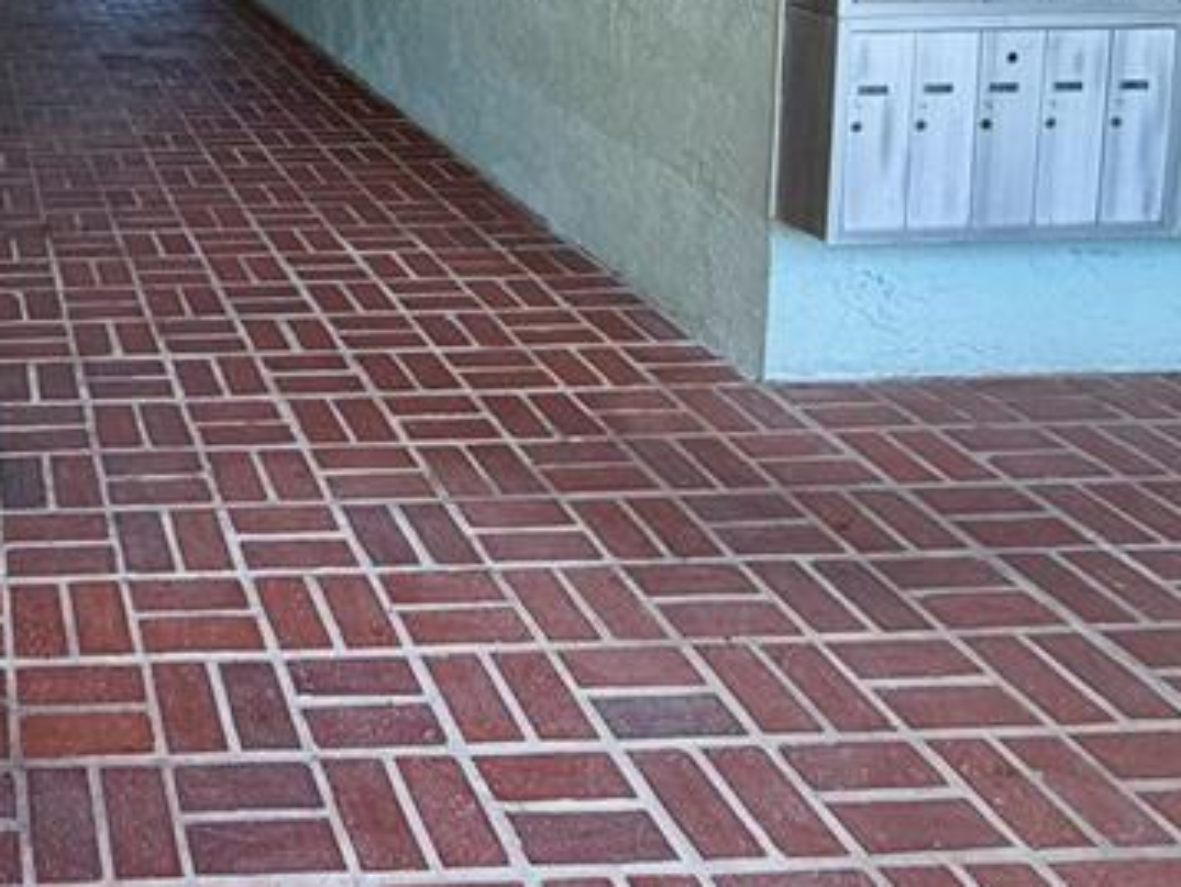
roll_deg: +1.5
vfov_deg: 32.0
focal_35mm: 40
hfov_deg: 40.4
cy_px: -76
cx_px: -26
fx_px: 1366
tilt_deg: -6.0
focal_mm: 2.22
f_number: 2.2
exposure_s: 1/120
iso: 125
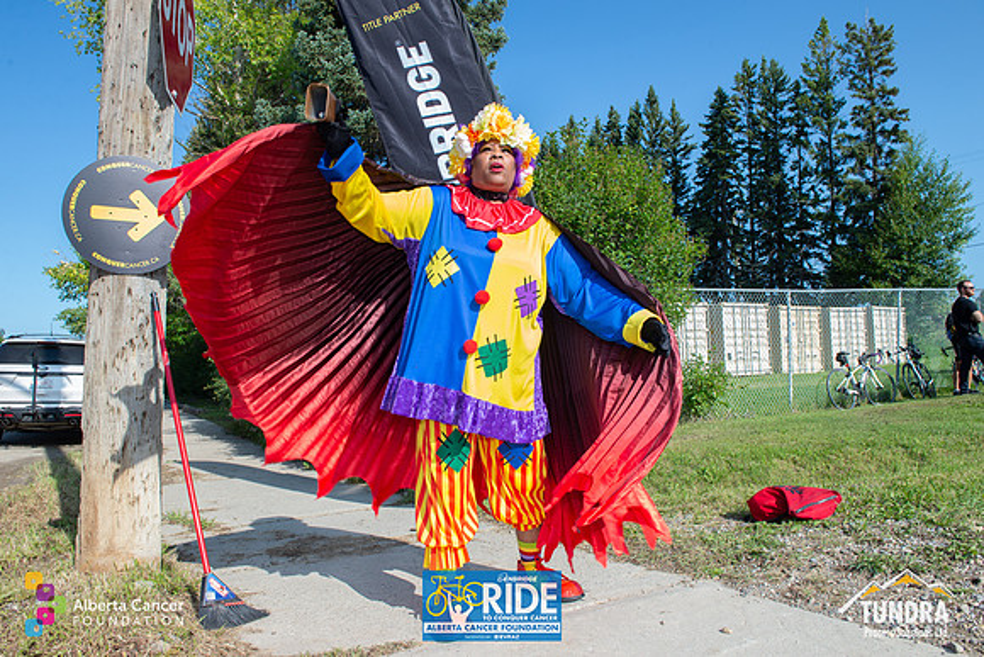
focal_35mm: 24
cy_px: 328
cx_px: 492
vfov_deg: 53.2
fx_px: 656
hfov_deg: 73.7
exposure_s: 1/200
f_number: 10
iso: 250
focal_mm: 24
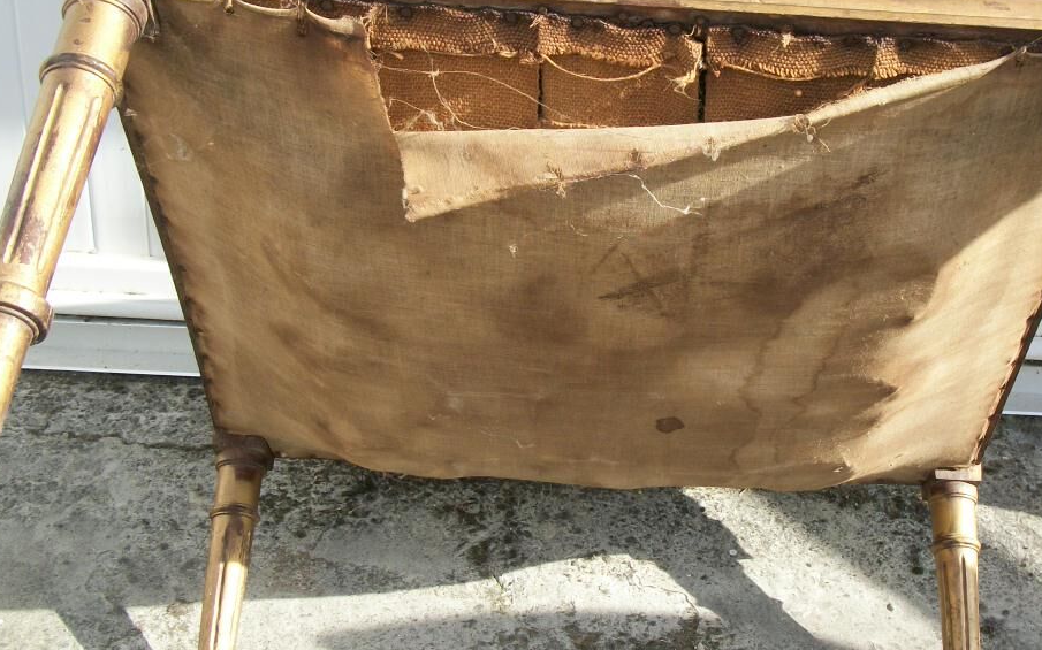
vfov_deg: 26.8
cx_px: 629
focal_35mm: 48
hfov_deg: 41.6
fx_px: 1363
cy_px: 337
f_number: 8.8
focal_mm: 5.7
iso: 80
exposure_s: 1/60
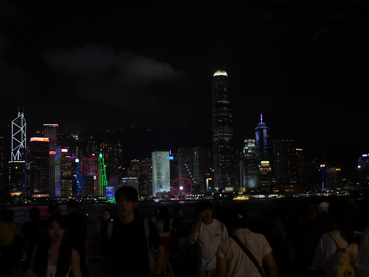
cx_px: 184
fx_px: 533
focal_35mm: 50
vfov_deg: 29.1
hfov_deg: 38.2
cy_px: 138
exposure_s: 1/125
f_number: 1.8
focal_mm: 25
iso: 800
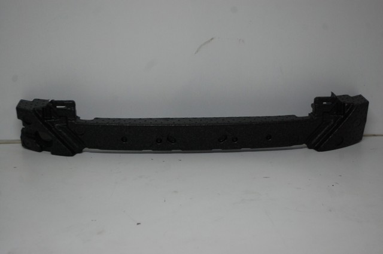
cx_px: 192
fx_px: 574
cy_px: 127
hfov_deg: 36.9
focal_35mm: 54
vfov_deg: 25.0
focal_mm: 36
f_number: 5.3
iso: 800
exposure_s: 1/40
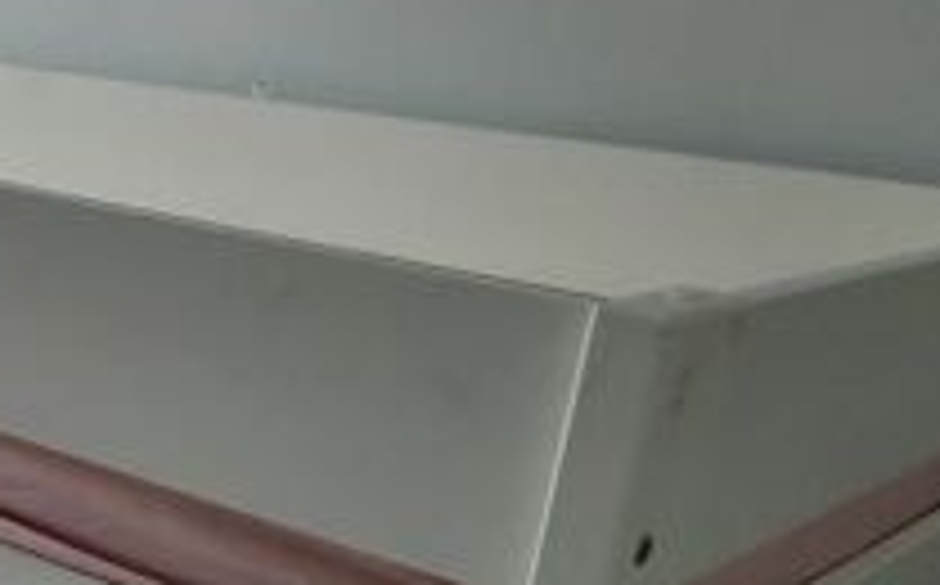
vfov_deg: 20.1
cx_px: 36
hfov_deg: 31.4
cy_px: 675
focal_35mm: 61
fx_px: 1561
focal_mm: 4.65
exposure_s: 1/50
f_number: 1.8
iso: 125
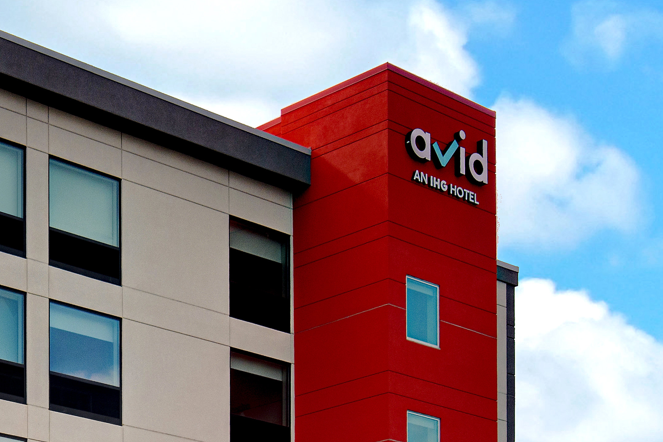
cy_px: 524
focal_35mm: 83
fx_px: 1528
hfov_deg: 23.0
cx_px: -65
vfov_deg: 15.9
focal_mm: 20
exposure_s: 1/1000
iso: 250
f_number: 8
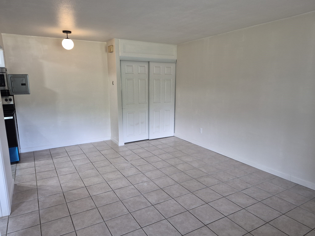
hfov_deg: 73.9
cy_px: 118
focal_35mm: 23
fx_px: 209
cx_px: 158
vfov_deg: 58.9
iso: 320
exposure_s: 1/120
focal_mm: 5.4
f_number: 1.8
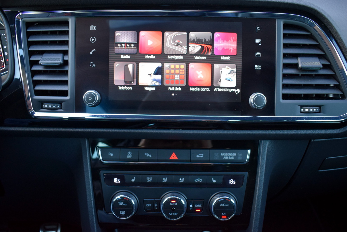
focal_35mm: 33
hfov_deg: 57.2
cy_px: 116
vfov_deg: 40.0
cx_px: 174
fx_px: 318
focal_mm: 22
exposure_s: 1/60
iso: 800
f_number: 3.8
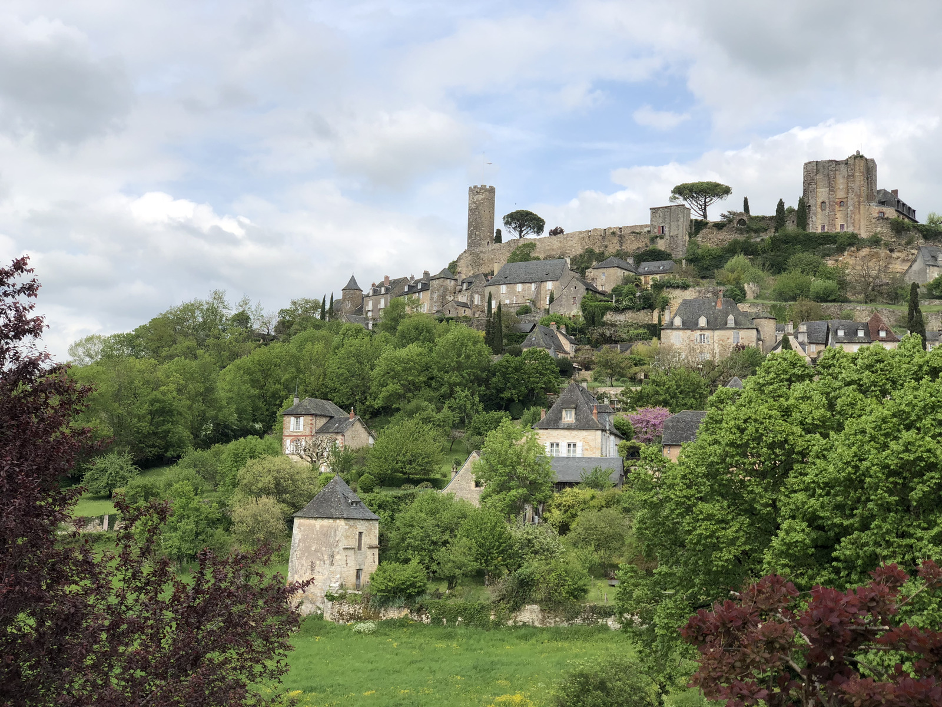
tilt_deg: +7.7
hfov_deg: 36.8
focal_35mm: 52
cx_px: 471
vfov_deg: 28.0
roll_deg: -1.3
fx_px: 1415
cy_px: 354
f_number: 2.4
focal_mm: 6
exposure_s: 1/1021
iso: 16
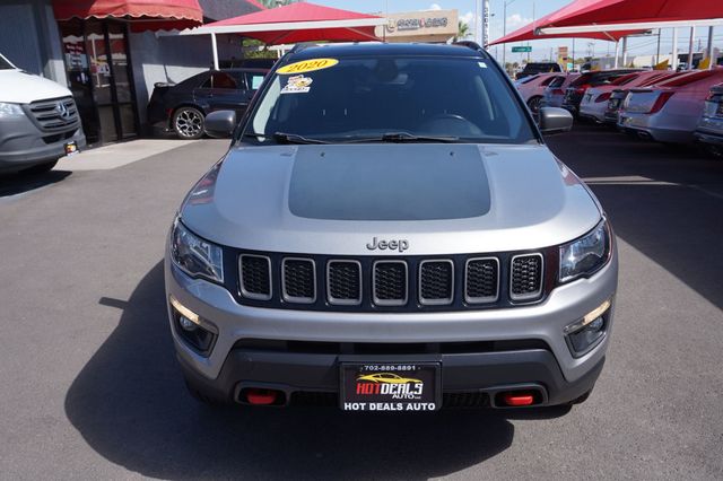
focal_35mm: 30
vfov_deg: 43.6
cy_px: 240
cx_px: 362
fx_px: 602
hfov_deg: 62.0
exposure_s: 1/200
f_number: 8
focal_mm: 20
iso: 100
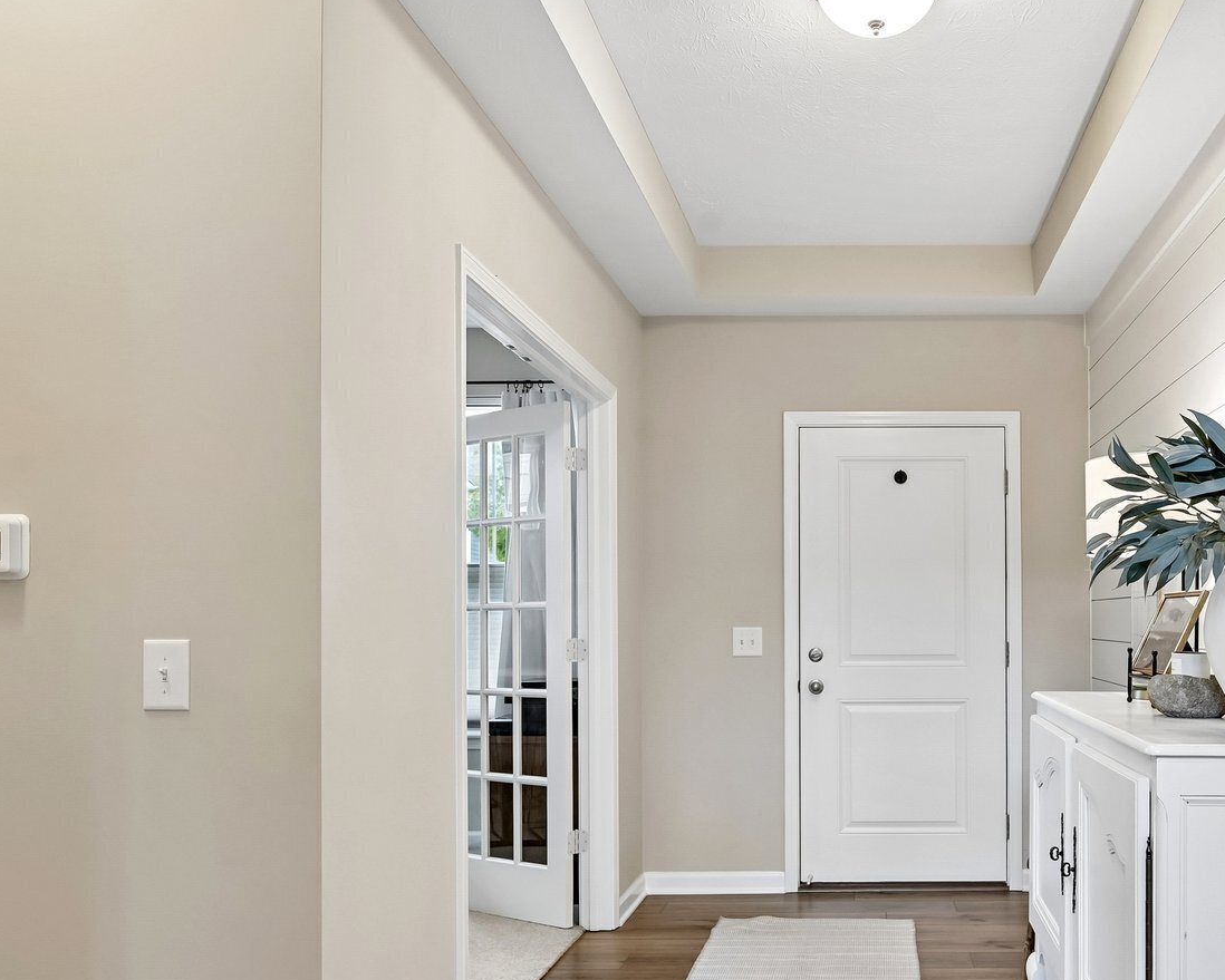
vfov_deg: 50.9
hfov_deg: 59.9
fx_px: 1015
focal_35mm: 28
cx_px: 869
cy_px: 624
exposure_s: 1/15
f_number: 8
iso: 320
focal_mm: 16
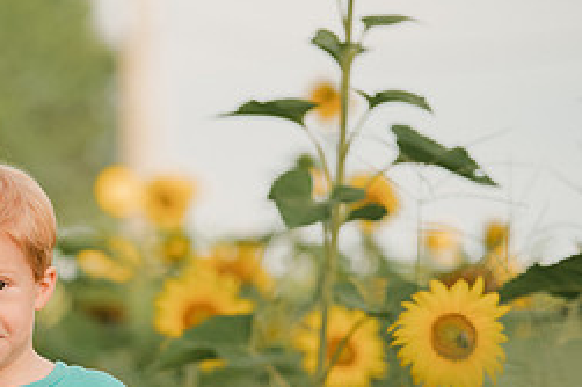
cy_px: 444
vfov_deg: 4.7
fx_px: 4669
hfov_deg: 7.1
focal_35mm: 289
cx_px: -21
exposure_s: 1/400
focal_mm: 125
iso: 100
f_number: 2.8
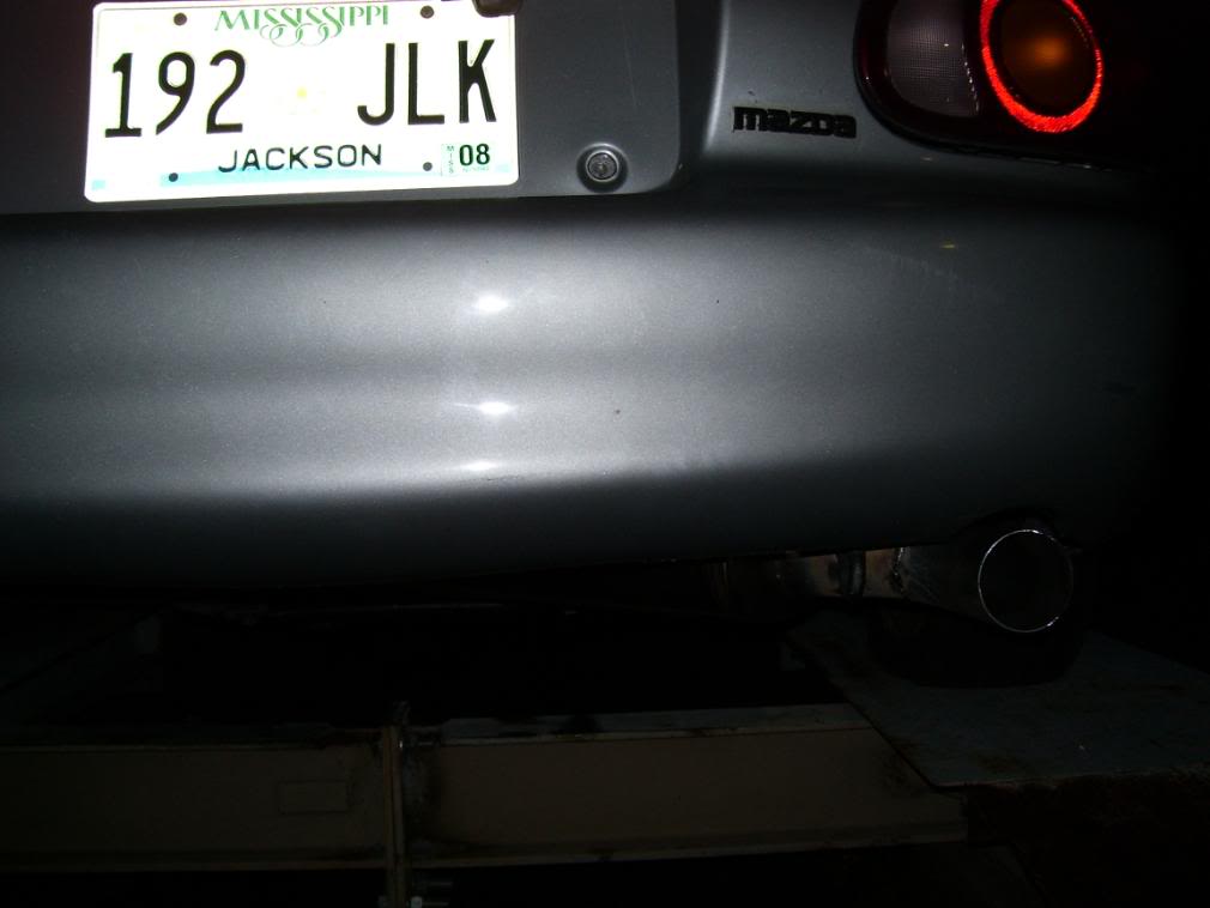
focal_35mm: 36
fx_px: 1259
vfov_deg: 39.7
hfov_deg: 51.3
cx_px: 605
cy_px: 454
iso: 80
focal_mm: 6
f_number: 2.7
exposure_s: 1/60
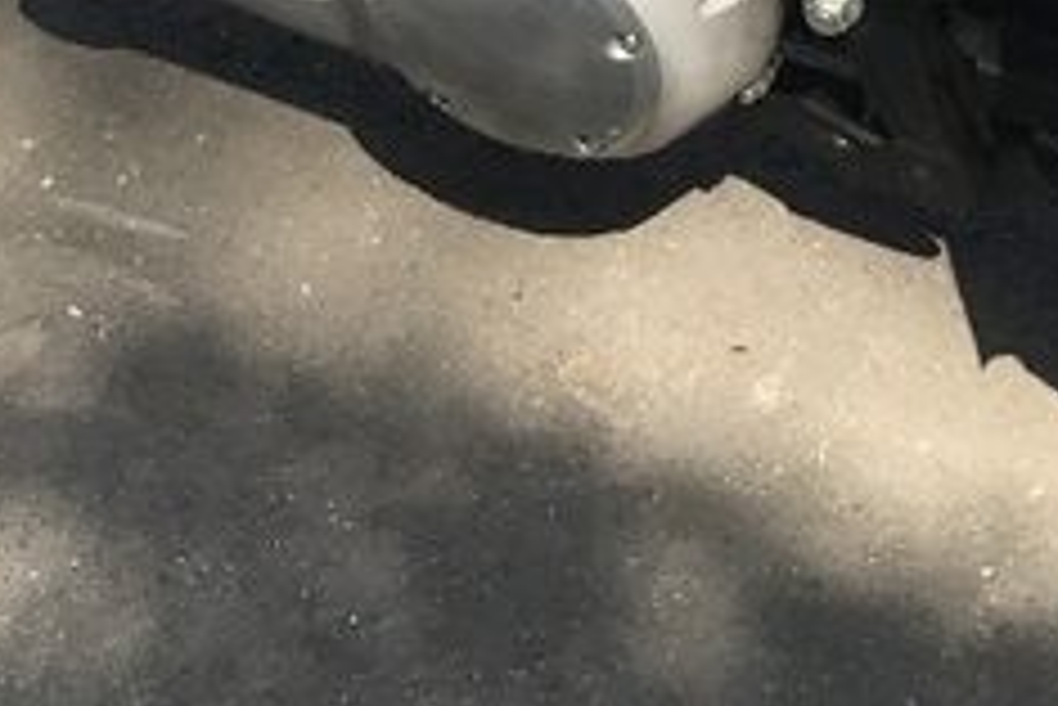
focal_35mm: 99
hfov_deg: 20.6
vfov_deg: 12.7
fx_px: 2911
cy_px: -531
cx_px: 473
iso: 20
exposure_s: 1/598
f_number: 1.8
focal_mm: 3.99
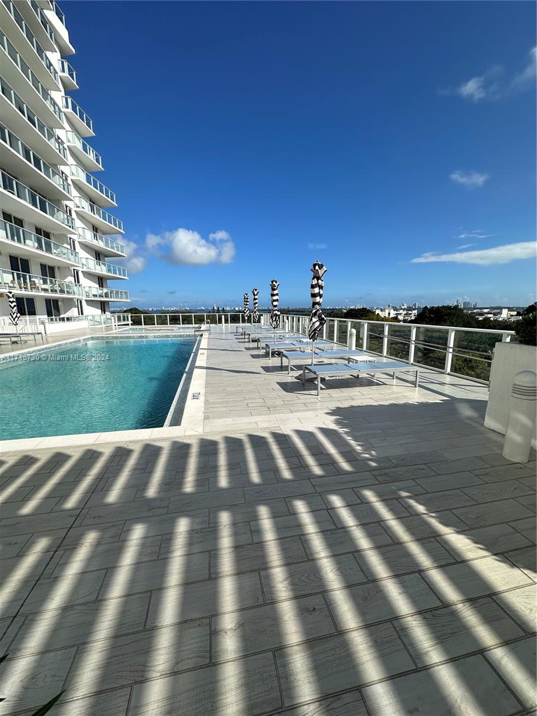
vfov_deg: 102.1
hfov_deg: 85.7
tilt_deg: -10.5
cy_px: 358
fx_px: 290
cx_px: 268
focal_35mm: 14
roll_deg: -1.4
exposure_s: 1/4464
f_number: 2.2
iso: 50
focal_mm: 2.22
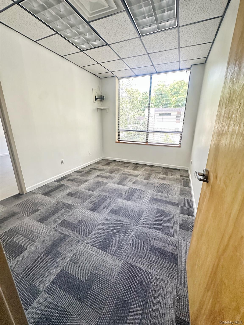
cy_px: 162
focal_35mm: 14
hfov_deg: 85.7
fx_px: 132
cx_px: 122
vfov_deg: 102.1
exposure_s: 1/84
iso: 320
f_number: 2.2
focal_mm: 2.22
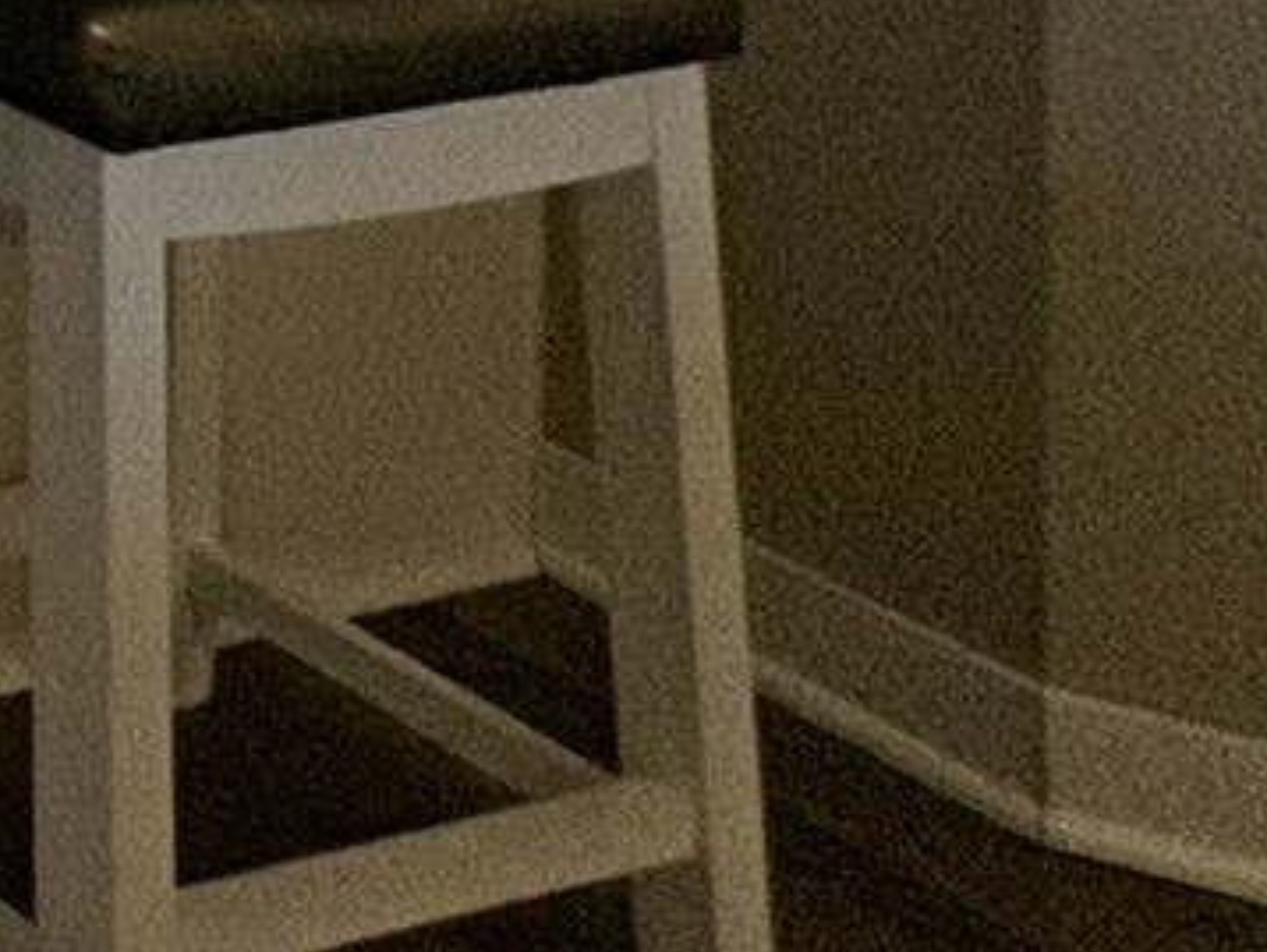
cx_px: -2325
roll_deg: +0.2
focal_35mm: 80
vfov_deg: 13.6
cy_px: -1309
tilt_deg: +1.1
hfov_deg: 12.4
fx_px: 2930
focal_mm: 2.22
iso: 200
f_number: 2.2
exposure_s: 1/60
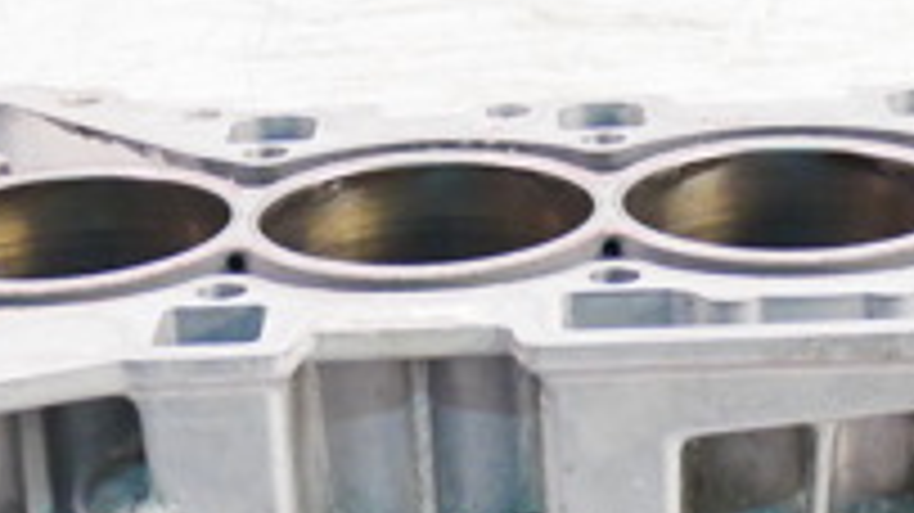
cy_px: 828
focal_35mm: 103
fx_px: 2495
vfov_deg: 11.2
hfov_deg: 20.7
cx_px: 513
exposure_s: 1/60
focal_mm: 15
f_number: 3.8
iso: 1600
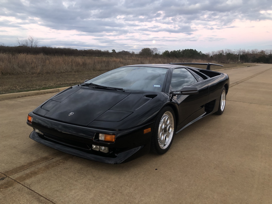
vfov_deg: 49.7
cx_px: 136
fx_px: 220
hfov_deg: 63.4
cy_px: 102
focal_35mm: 28
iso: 50
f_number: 1.8
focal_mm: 3.99
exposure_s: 1/15
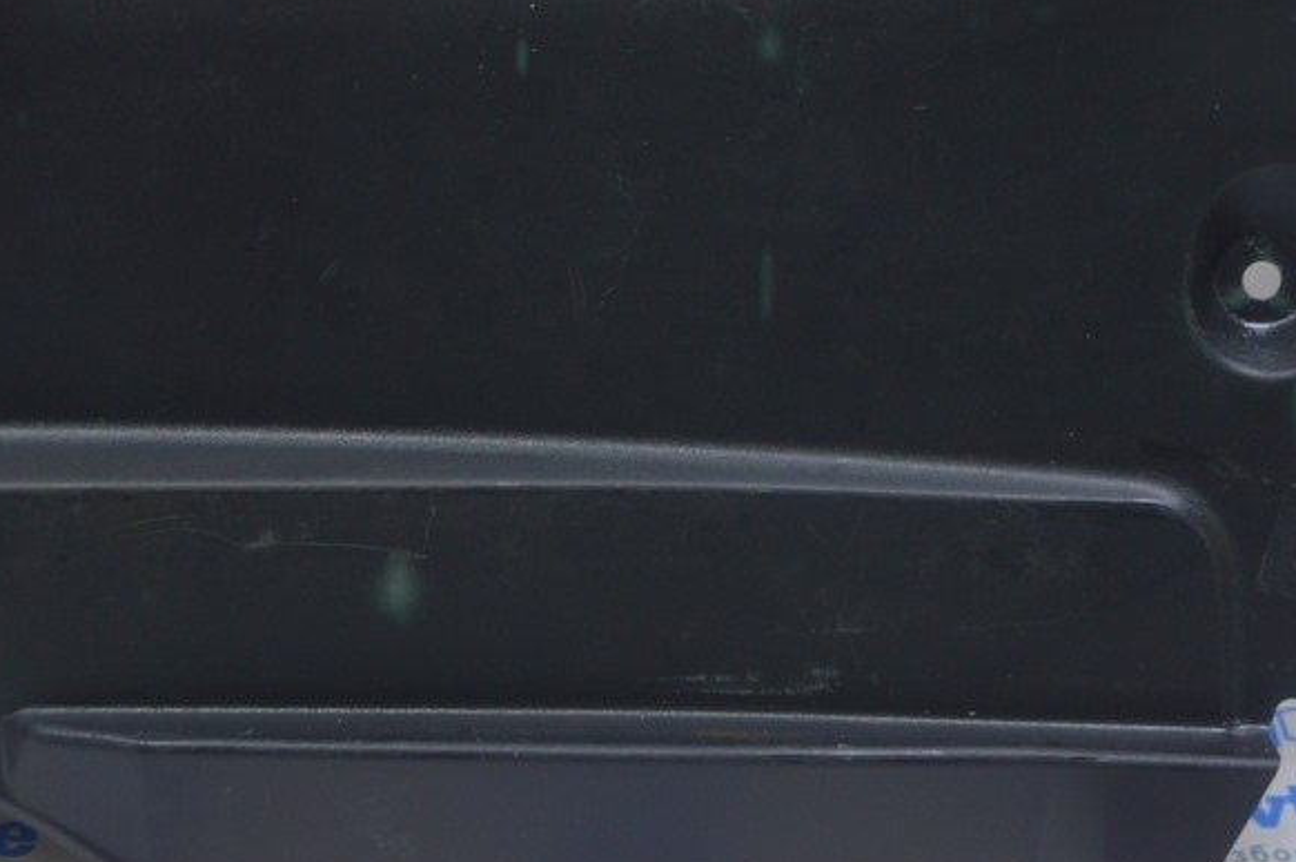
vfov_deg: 16.5
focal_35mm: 82
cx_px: 762
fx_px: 2945
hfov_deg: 24.8
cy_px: 188
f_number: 5.6
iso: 400
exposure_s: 1/20
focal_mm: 31
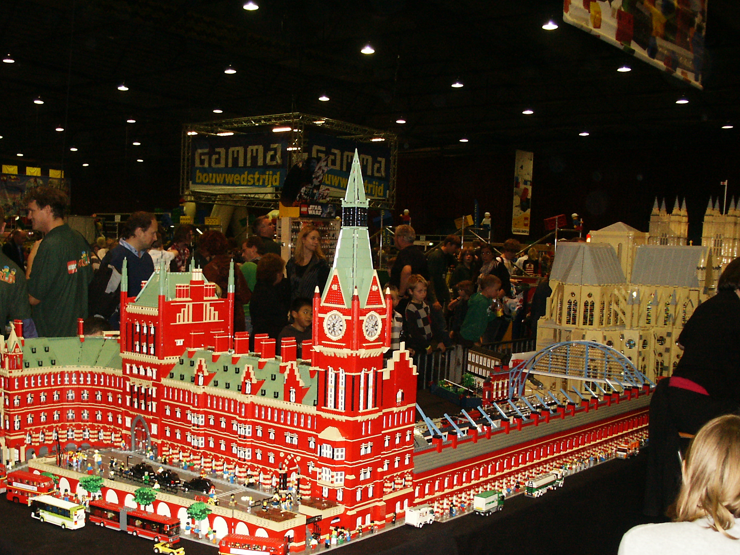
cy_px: 335
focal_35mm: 43
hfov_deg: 43.6
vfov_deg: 33.5
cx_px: 295
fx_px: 919
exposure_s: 1/45
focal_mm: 7.18
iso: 200
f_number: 3
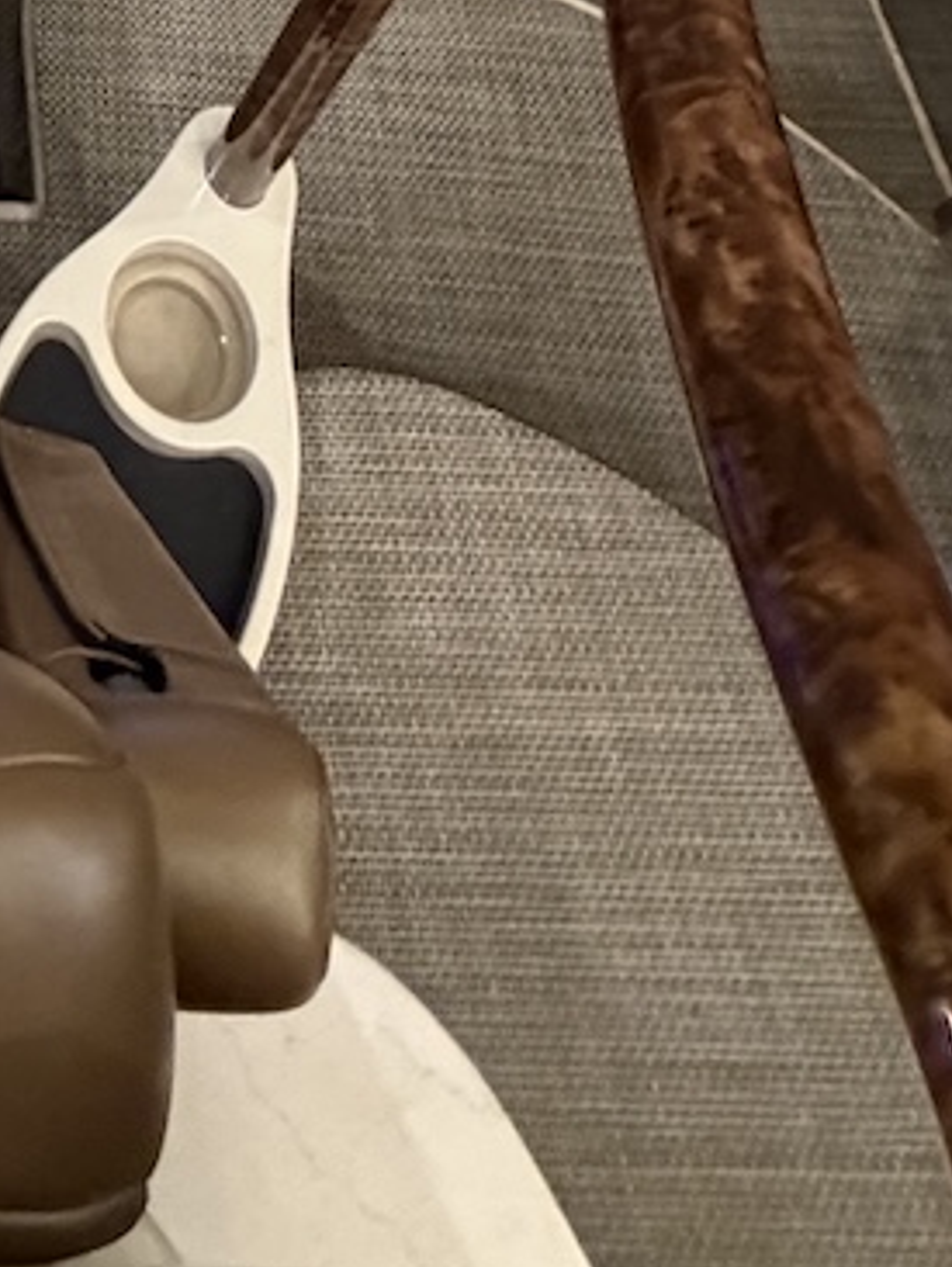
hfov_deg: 25.2
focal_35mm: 51
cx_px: -239
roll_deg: -5.3
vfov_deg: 22.3
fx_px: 1868
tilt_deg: -41.1
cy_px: -1002
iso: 640
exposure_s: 1/60
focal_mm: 2.22
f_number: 2.2
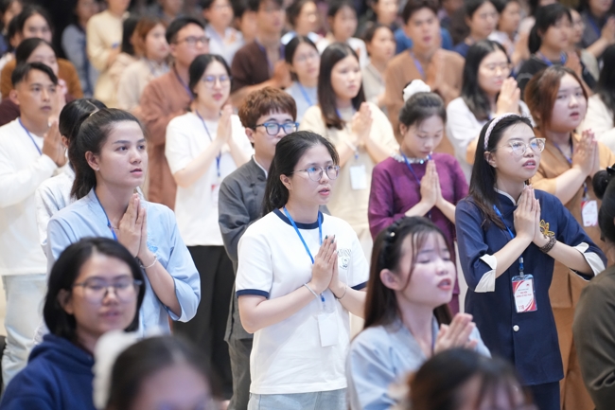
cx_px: 308
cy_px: 205
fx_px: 2562
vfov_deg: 9.1
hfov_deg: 13.7
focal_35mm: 150
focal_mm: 150
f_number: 4
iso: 6400
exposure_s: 1/160
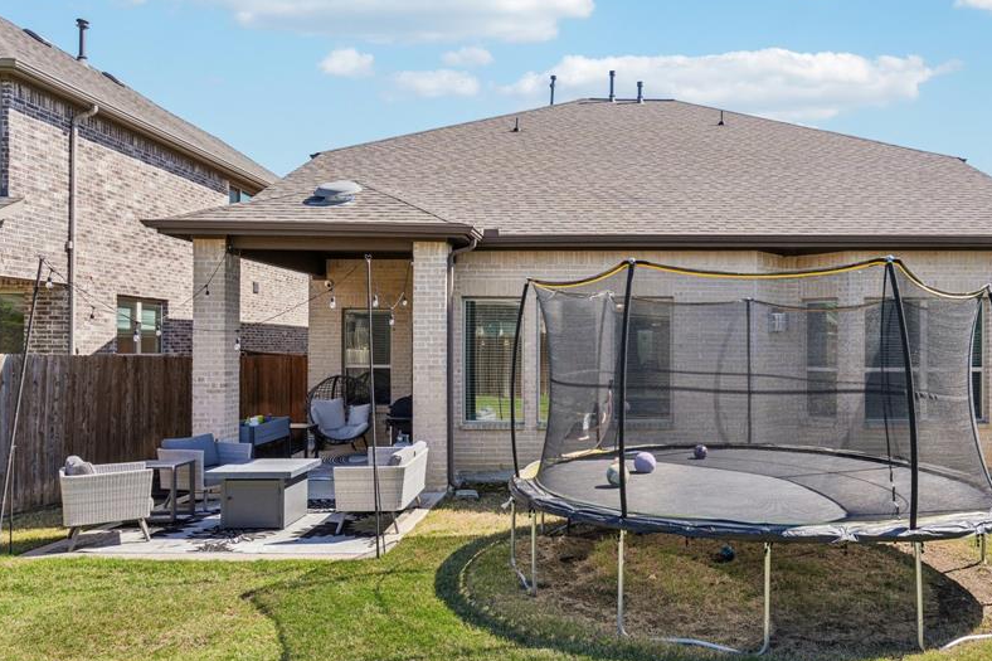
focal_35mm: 26
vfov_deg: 49.3
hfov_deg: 68.4
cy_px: 278
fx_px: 716
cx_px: 617
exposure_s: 1/200
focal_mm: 20
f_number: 8
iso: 100
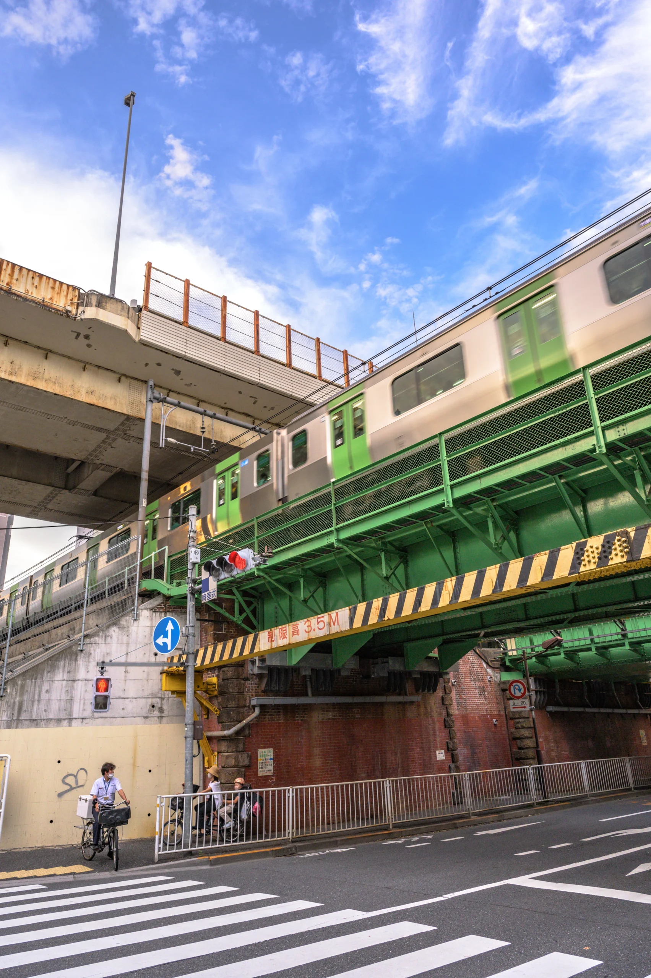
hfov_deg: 53.1
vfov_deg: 73.8
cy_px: 489
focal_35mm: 24
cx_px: 326
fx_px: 652
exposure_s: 1/125
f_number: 8
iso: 800
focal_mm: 24
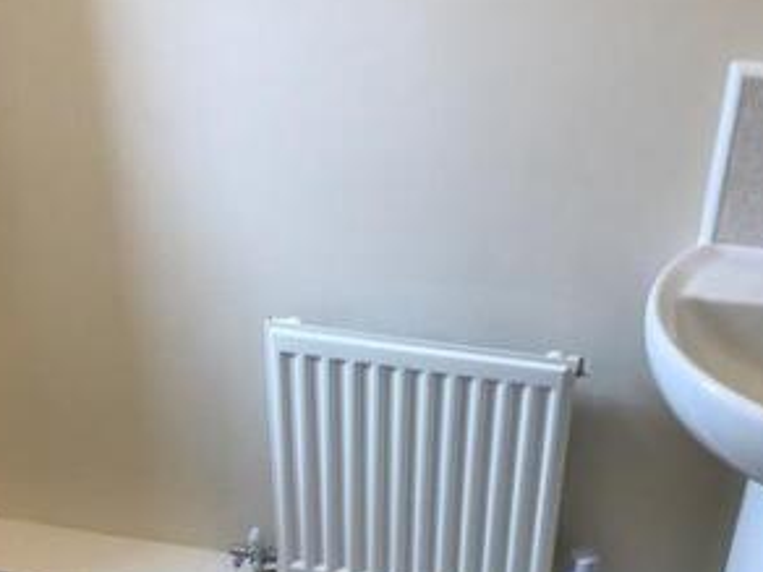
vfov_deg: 25.6
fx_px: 1234
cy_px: 469
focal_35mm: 56
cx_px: 393
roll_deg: -1.3
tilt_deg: -38.0
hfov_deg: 34.3
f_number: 1.8
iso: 25
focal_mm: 3.99
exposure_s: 1/33
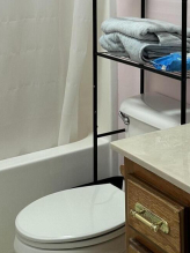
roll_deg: +0.6
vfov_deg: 25.8
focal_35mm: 73
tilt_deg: -6.8
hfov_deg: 19.8
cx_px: 162
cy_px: 25
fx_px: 535
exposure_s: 1/60
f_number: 1.78
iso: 125
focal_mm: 6.86
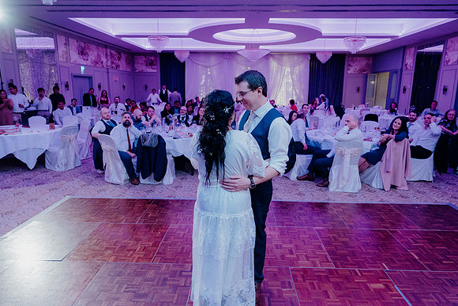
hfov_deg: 73.7
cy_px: 153
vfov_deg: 53.2
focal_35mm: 24
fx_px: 305
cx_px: 229
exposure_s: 1/160
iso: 3200
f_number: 3.5
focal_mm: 24
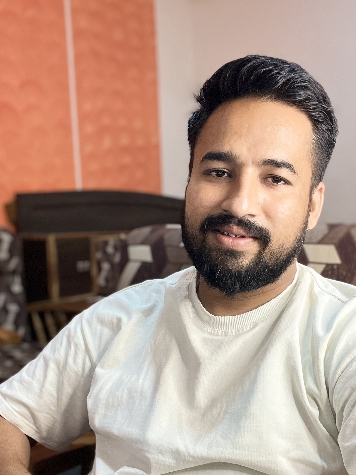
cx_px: 208
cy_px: 306
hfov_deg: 36.7
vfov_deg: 47.3
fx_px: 535
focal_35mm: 39
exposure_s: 1/33
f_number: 2.2
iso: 250
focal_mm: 2.71
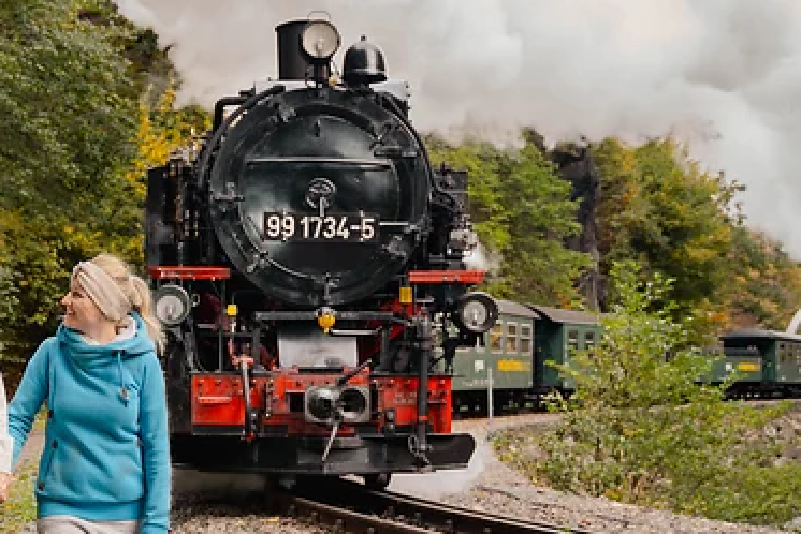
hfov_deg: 27.9
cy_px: 343
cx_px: 279
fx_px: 1603
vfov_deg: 18.9
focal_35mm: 72
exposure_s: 1/320
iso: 320
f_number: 3.2
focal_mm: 35
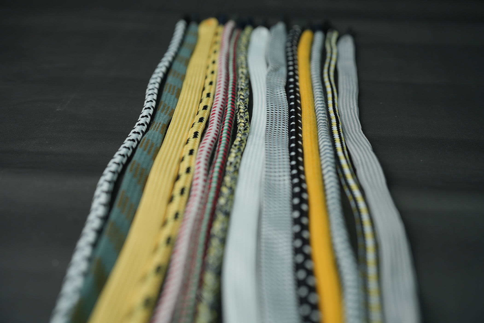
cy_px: 162
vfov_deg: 27.0
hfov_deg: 39.6
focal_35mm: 50
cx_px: 242
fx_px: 672
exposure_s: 1/200
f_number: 4.5
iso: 320
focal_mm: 50
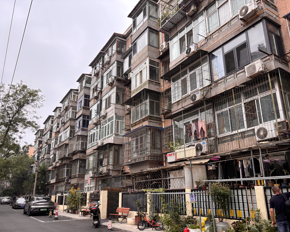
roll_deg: +0.7
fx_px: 240
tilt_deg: +16.4
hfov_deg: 62.2
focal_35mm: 28
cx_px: 148
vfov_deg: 51.5
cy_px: 119
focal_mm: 5.96
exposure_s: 1/281
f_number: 1.6
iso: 50
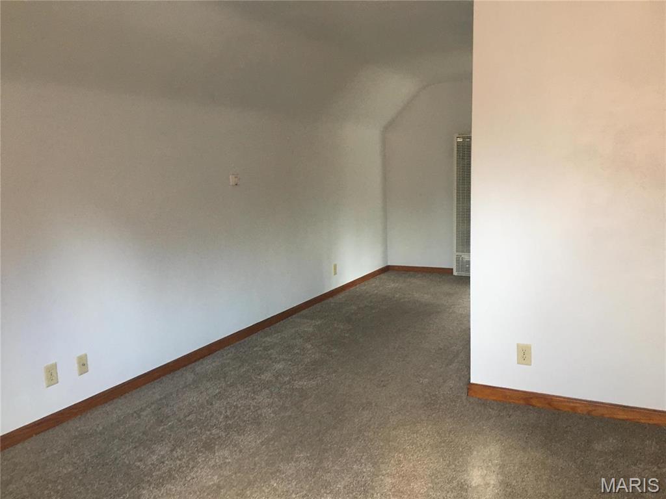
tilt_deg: -6.5
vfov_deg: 48.2
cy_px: 250
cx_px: 333
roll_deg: +0.7
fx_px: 558
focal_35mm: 29
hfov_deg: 61.7
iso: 80
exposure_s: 1/30
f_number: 2.2
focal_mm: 4.15
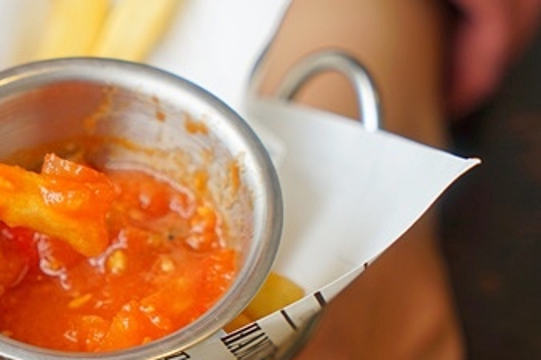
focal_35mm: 142
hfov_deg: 14.2
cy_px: 222
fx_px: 2133
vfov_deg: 9.6
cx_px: -38
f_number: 5
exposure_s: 1/60
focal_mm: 60
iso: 125
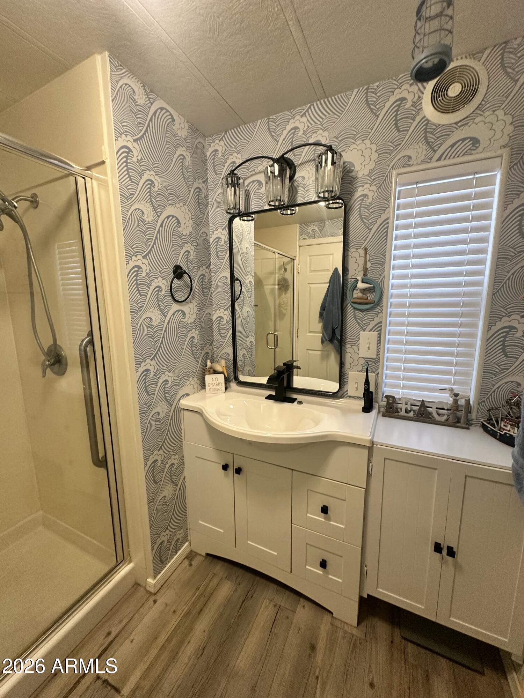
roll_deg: +0.5
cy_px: 349
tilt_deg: -8.6
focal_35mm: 14
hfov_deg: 85.7
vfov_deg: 102.1
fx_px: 283
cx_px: 262
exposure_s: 1/60
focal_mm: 2.22
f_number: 2.2
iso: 250
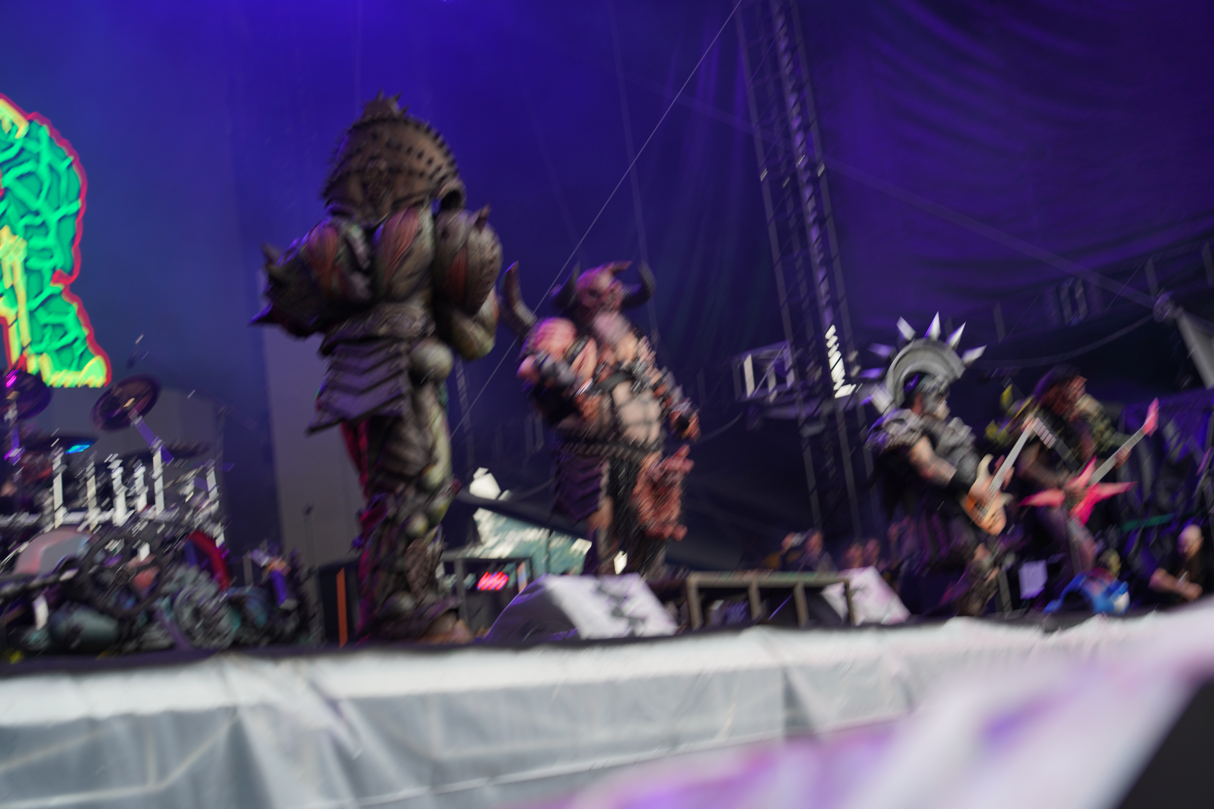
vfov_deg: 28.1
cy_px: 404
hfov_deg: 41.1
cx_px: 607
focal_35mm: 48
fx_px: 1619
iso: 100
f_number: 4
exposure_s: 1/80
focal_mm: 48
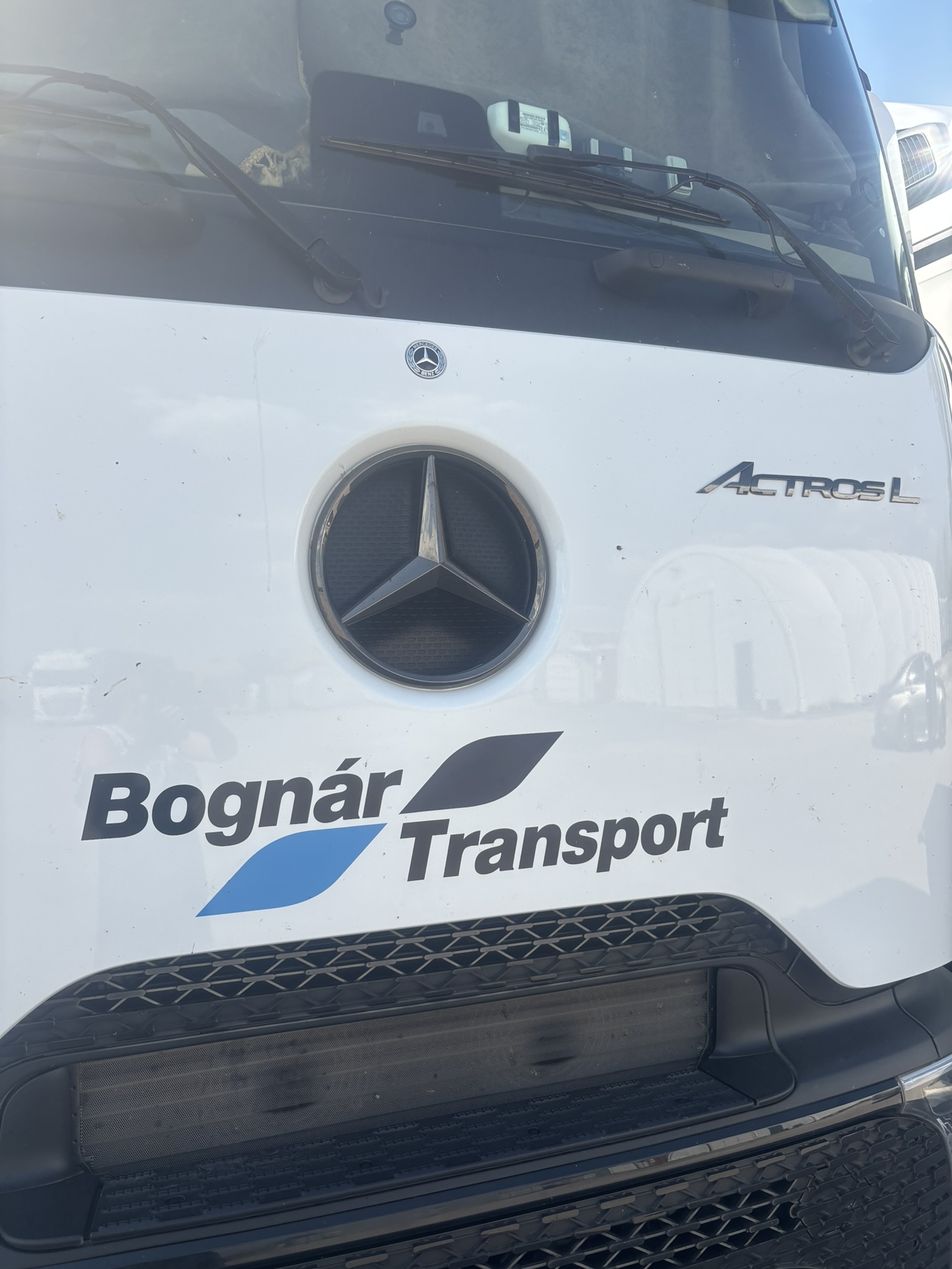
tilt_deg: +0.6
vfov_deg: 67.3
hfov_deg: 53.1
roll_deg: +3.3
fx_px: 953
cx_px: 476
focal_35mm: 26
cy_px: 634
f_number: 1.6
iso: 50
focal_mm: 5.96
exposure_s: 1/2024
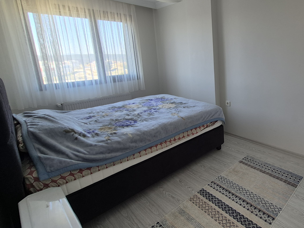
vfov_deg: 65.6
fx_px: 176
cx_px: 223
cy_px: 96
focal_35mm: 20
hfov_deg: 76.5
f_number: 2.2
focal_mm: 1.74
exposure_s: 1/50
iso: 50
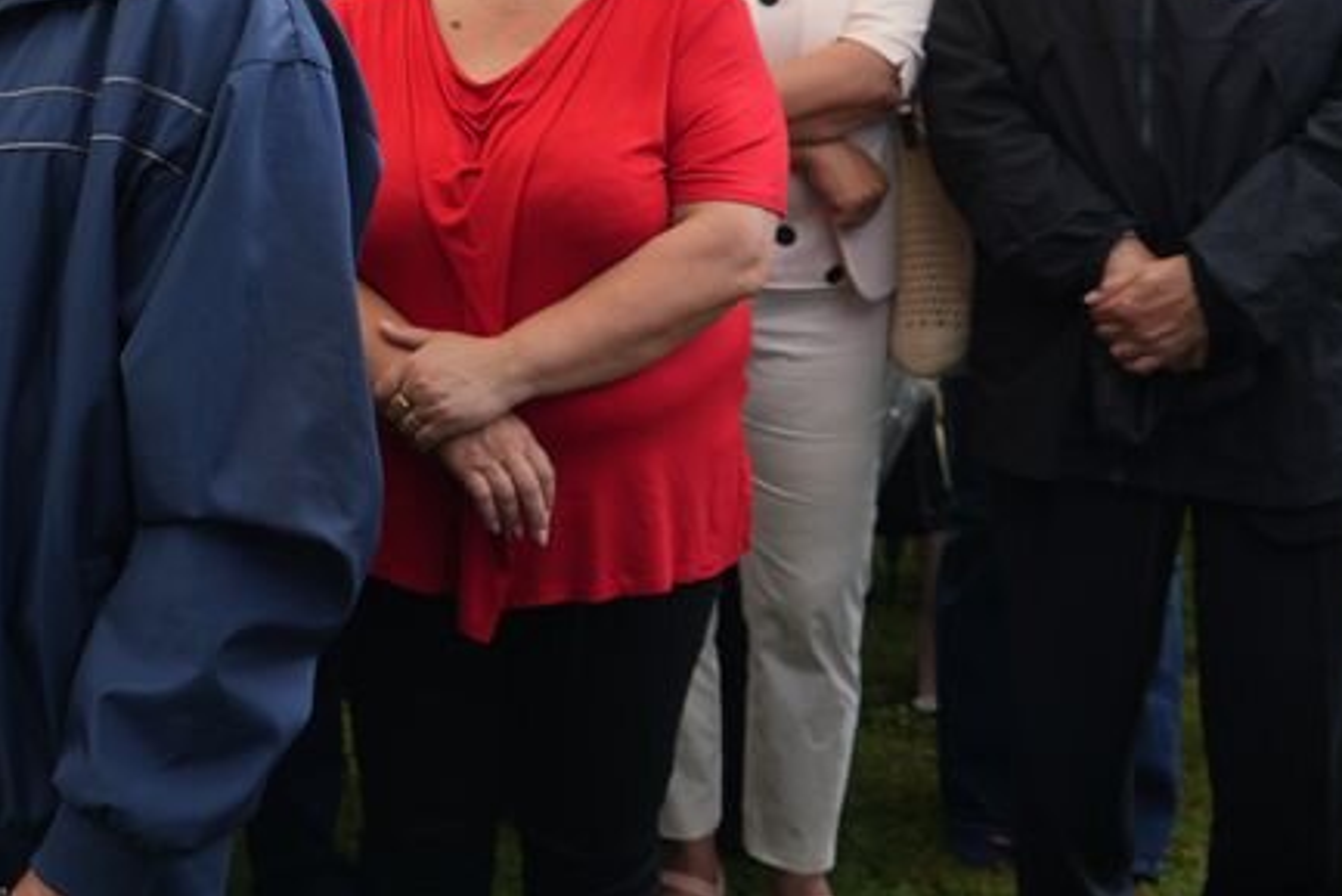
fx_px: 2647
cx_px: 43
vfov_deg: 19.0
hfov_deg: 27.1
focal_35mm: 71
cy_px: 175
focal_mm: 30
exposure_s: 1/50
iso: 100
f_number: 5
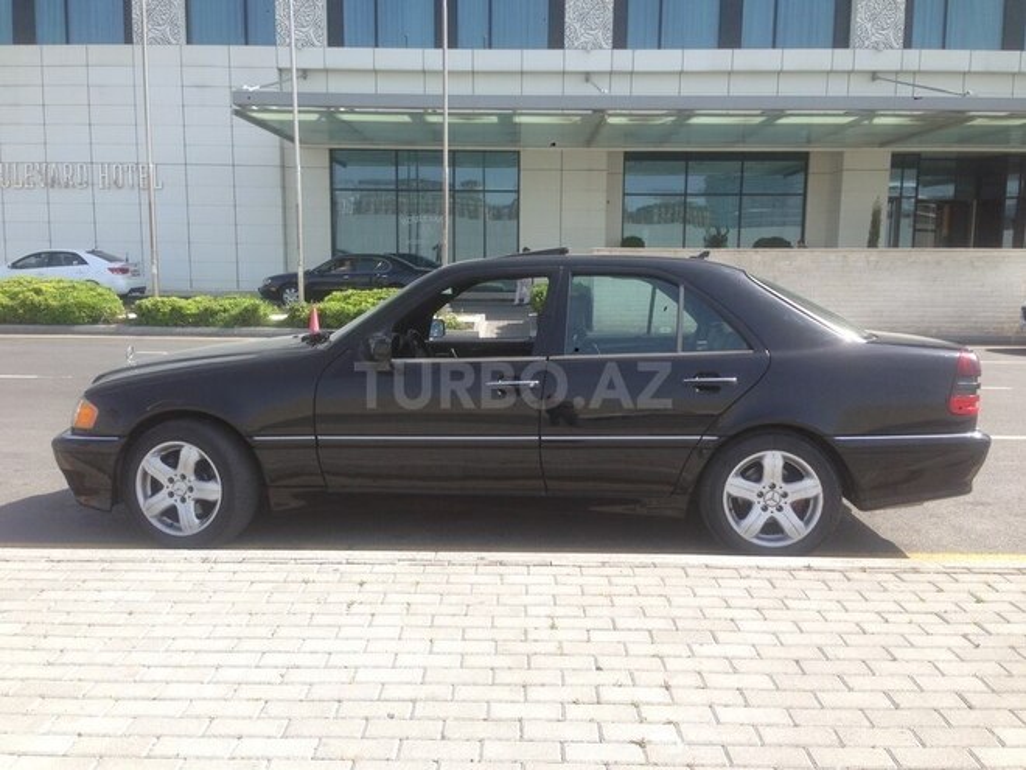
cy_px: 385
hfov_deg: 55.4
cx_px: 513
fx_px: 978
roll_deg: +0.1
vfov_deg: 42.9
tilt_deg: -5.9
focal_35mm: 33
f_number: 2.4
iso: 50
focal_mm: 4.12
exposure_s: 1/536
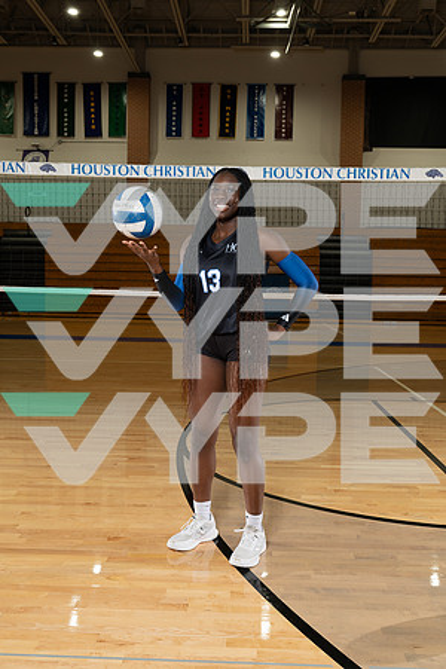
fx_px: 650
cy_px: 334
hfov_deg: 37.9
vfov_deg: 54.4
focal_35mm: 35
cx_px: 223
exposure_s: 1/250
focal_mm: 35
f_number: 5.6
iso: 500
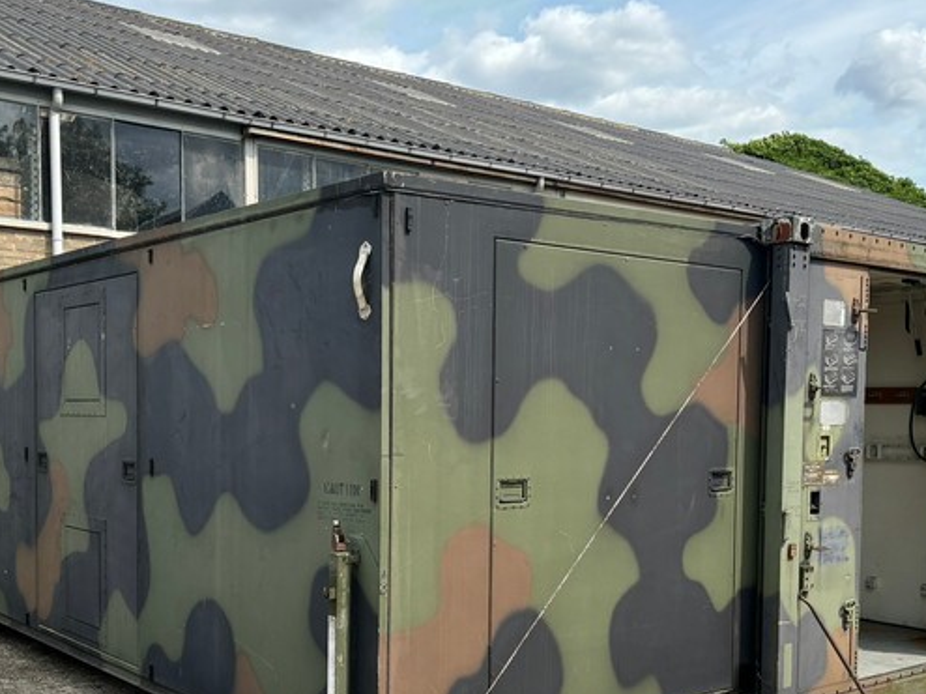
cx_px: 514
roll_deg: -0.1
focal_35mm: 43
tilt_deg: -3.0
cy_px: 453
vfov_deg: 33.3
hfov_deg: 43.8
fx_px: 1150
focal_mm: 5.96
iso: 50
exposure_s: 1/1845
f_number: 1.6
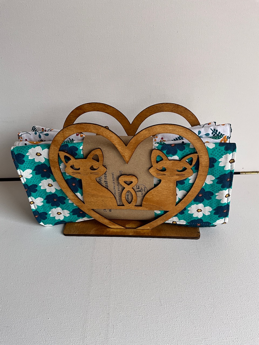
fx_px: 289
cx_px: 130
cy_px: 172
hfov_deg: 48.2
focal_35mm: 29
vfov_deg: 61.7
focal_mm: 3
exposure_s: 1/365
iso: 25
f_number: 1.8
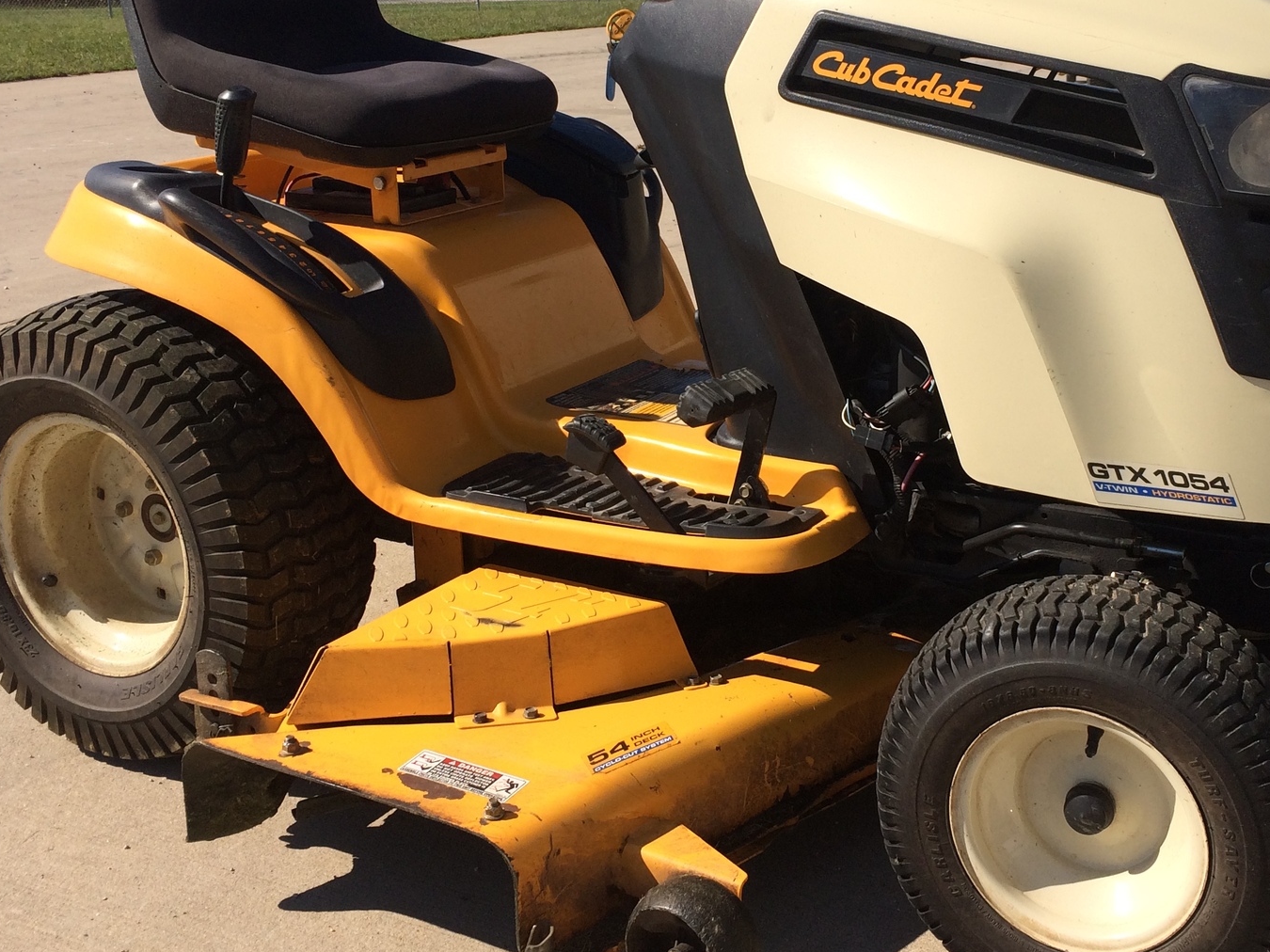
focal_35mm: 44
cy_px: 374
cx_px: 742
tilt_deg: -16.6
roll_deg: +2.2
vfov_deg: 32.8
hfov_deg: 42.8
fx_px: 1614
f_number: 2.2
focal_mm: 4.15
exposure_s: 1/2283
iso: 32
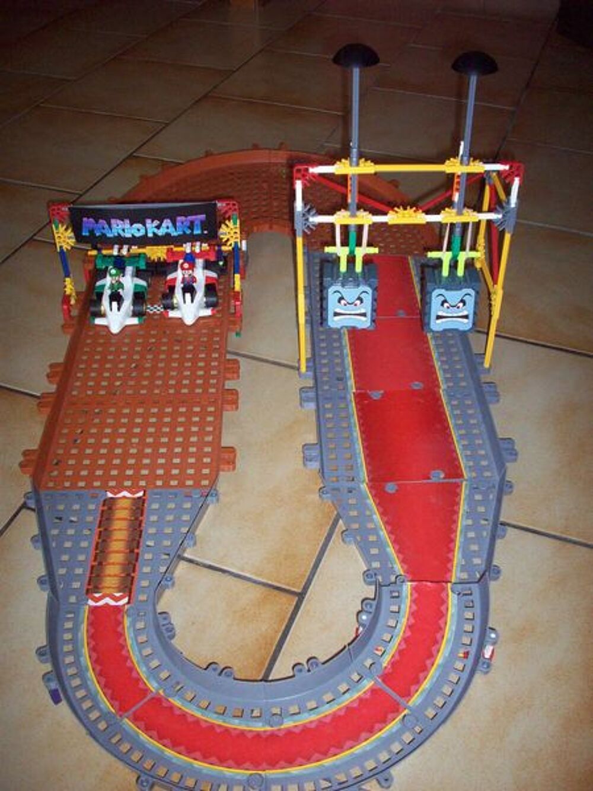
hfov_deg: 38.7
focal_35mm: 37
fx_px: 845
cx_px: 296
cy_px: 396
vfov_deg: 50.1
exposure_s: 1/64
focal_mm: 6.2
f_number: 2.8
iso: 200
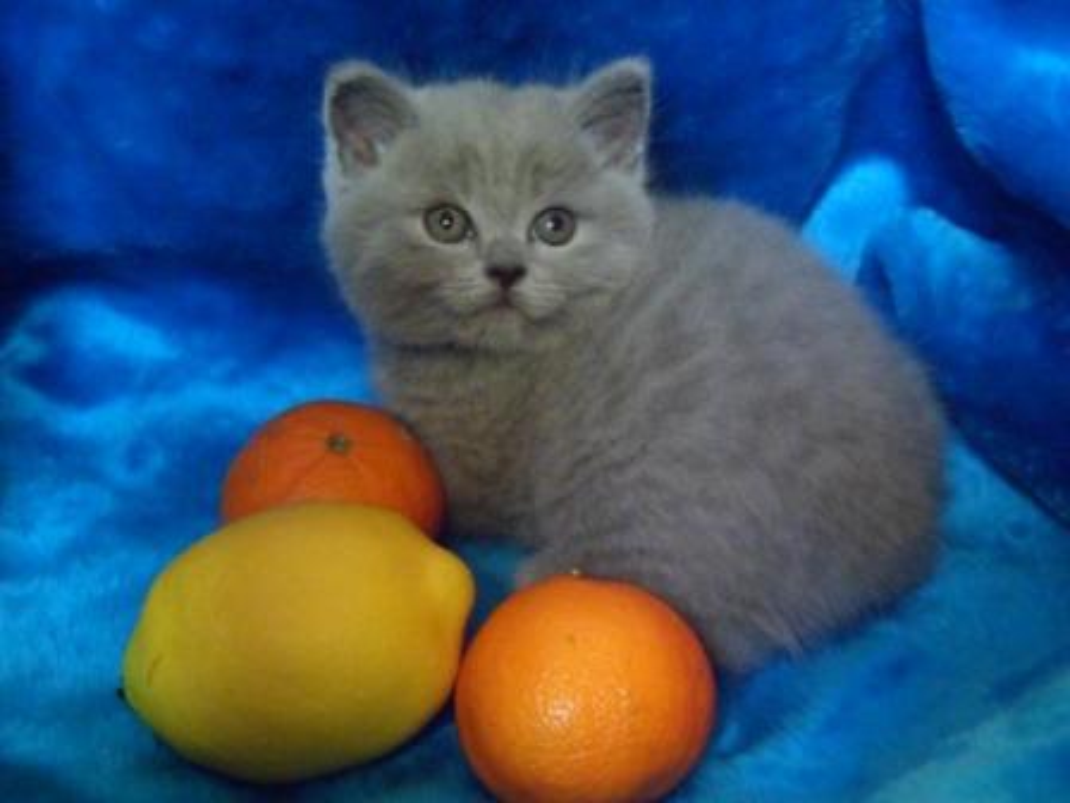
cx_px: 535
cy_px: 402
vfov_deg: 28.0
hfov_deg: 36.8
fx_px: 1607
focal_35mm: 52
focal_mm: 8.1
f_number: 4.3
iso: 800
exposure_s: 1/10
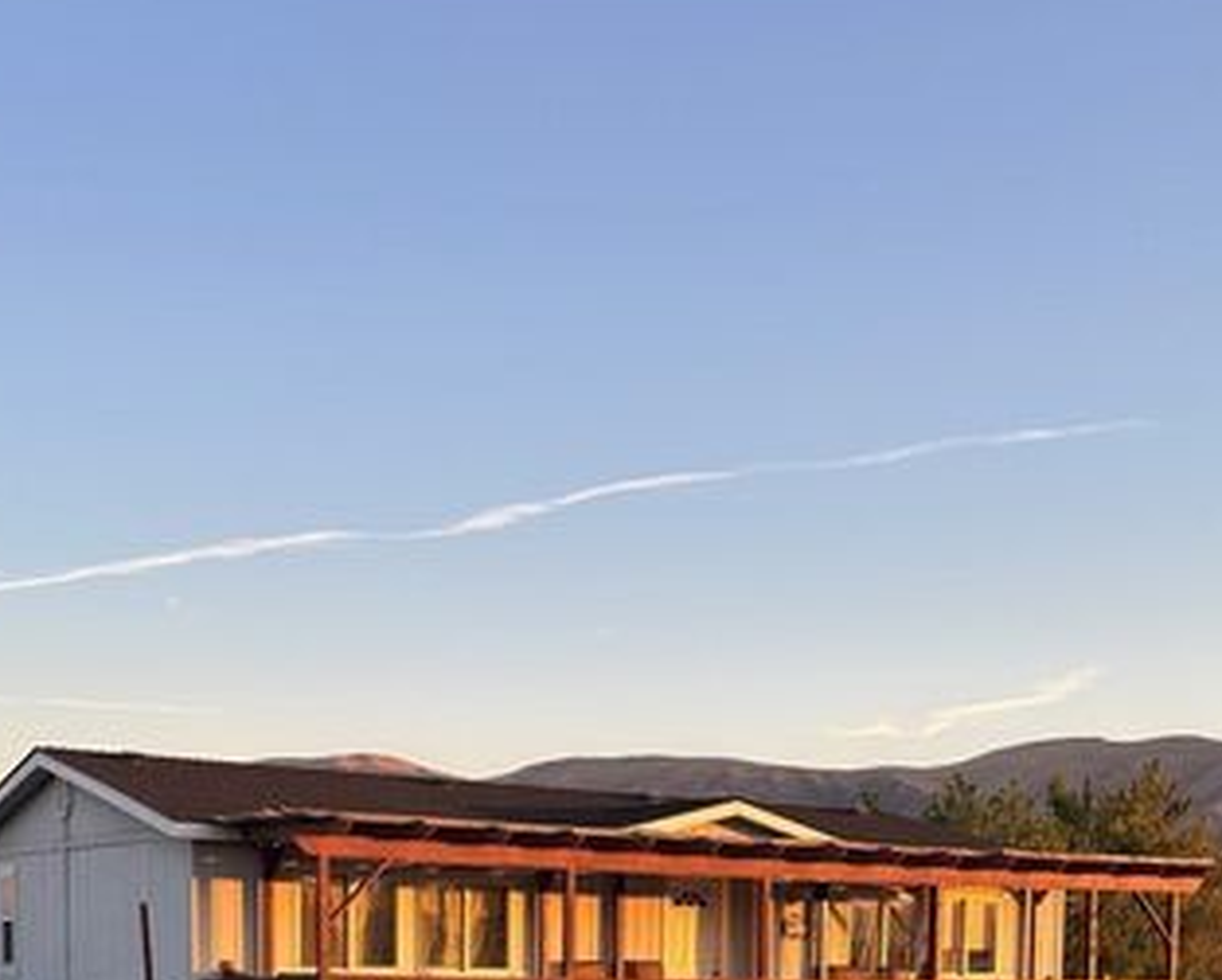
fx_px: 1955
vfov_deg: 25.7
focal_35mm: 54
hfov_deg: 34.7
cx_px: 668
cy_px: 1119
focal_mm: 5.96
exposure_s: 1/574
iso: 50
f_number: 1.6
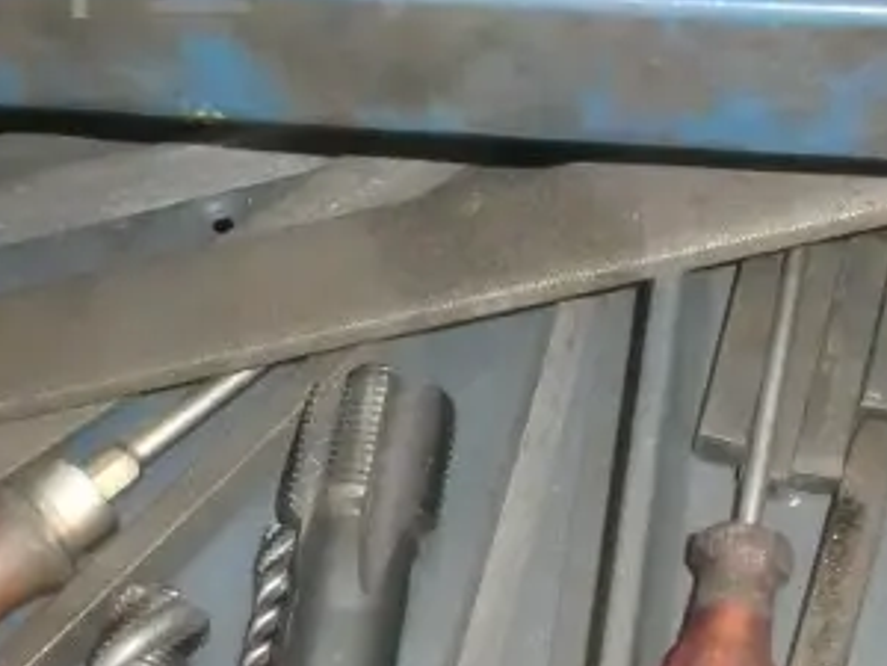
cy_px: 696
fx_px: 2101
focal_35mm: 82
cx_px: 506
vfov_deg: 17.5
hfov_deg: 23.8
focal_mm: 4.3
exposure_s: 1/8
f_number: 3.3
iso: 800
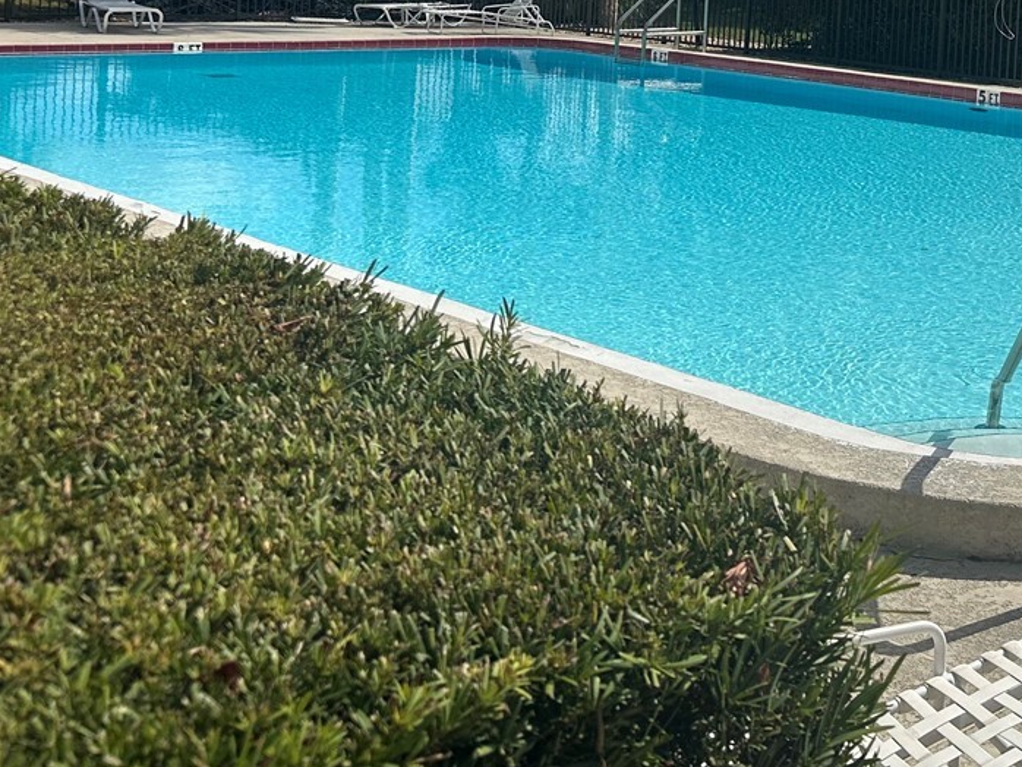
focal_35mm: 55
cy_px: -41
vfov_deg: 25.0
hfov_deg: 32.5
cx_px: 984
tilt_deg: -0.1
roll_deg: -3.1
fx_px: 1624
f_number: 1.78
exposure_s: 1/10753
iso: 80
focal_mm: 6.86
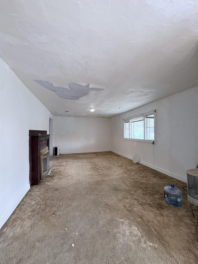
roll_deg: +0.1
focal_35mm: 14
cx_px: 99
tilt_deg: +1.5
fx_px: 107
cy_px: 132
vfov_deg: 102.1
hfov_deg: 85.7
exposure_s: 1/60
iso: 320
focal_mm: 2.22
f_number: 2.2
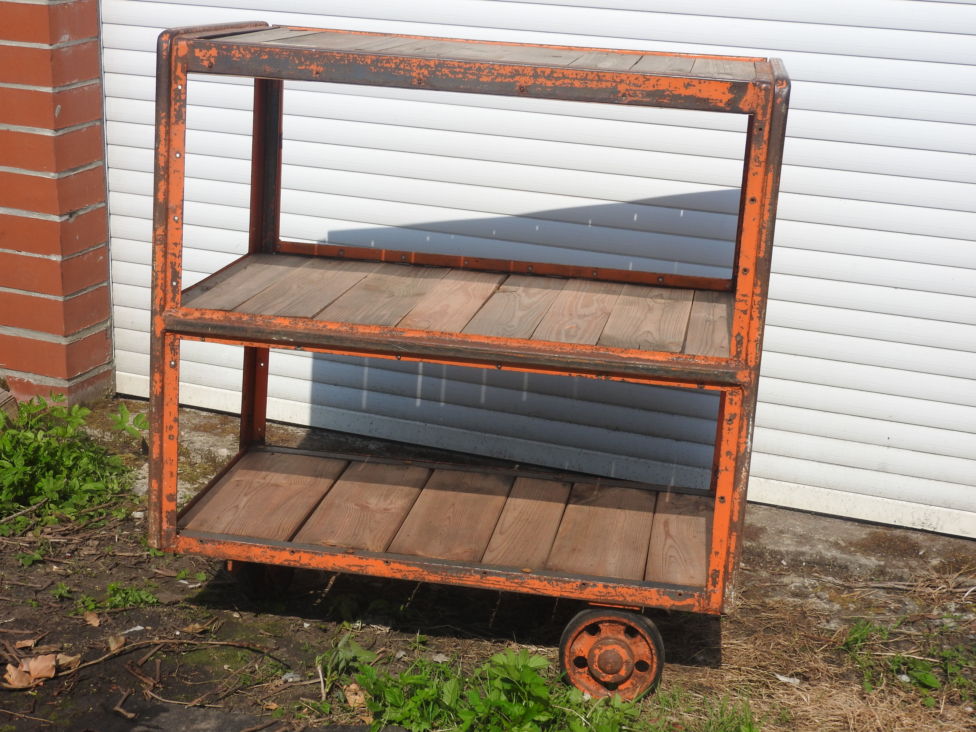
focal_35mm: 60
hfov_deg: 32.2
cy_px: 366
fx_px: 1692
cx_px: 488
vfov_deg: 24.4
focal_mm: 10.7
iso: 100
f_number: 4.2
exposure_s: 1/1250
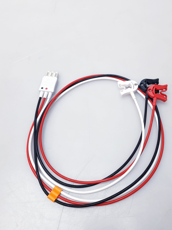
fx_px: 199
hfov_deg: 46.7
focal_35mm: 30
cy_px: 116
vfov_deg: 60.0
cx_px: 99
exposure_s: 1/112
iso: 50
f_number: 1.5
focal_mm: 4.3
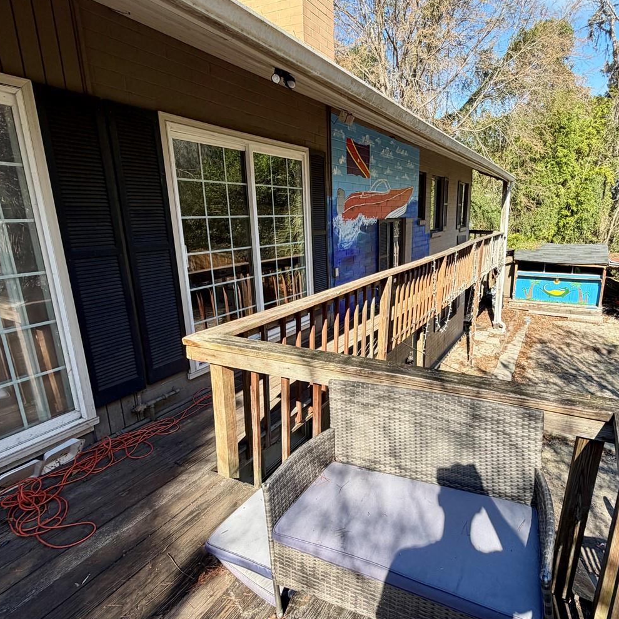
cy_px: 311
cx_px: 381
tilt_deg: -12.9
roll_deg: +1.0
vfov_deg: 74.8
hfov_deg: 73.7
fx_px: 405
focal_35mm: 20
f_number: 2.2
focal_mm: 2.22
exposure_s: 1/502
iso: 50
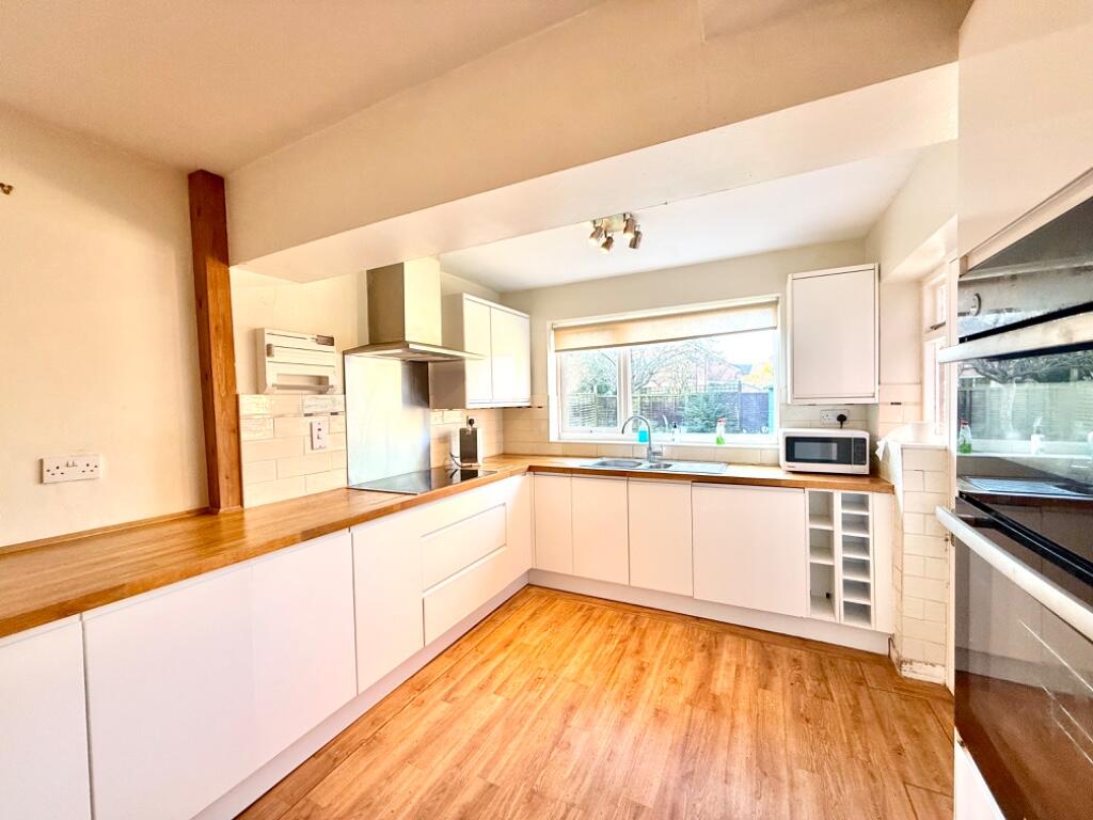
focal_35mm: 14
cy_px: 410
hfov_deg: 102.1
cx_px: 546
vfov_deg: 85.7
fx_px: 442
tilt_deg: -1.5
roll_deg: +1.5
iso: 125
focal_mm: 2.22
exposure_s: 1/100
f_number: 2.2
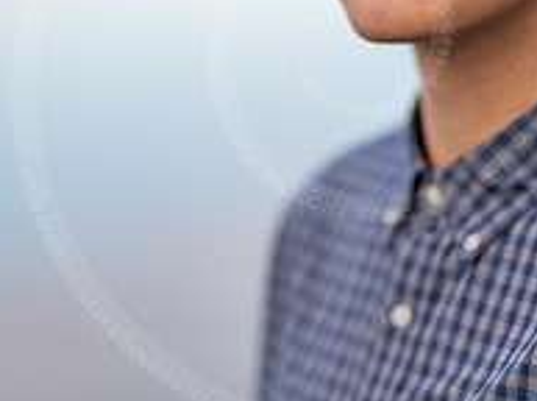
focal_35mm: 191
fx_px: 2957
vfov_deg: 7.7
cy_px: 103
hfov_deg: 10.4
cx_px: 387
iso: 100
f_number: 1.2
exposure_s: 1/2000
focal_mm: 85
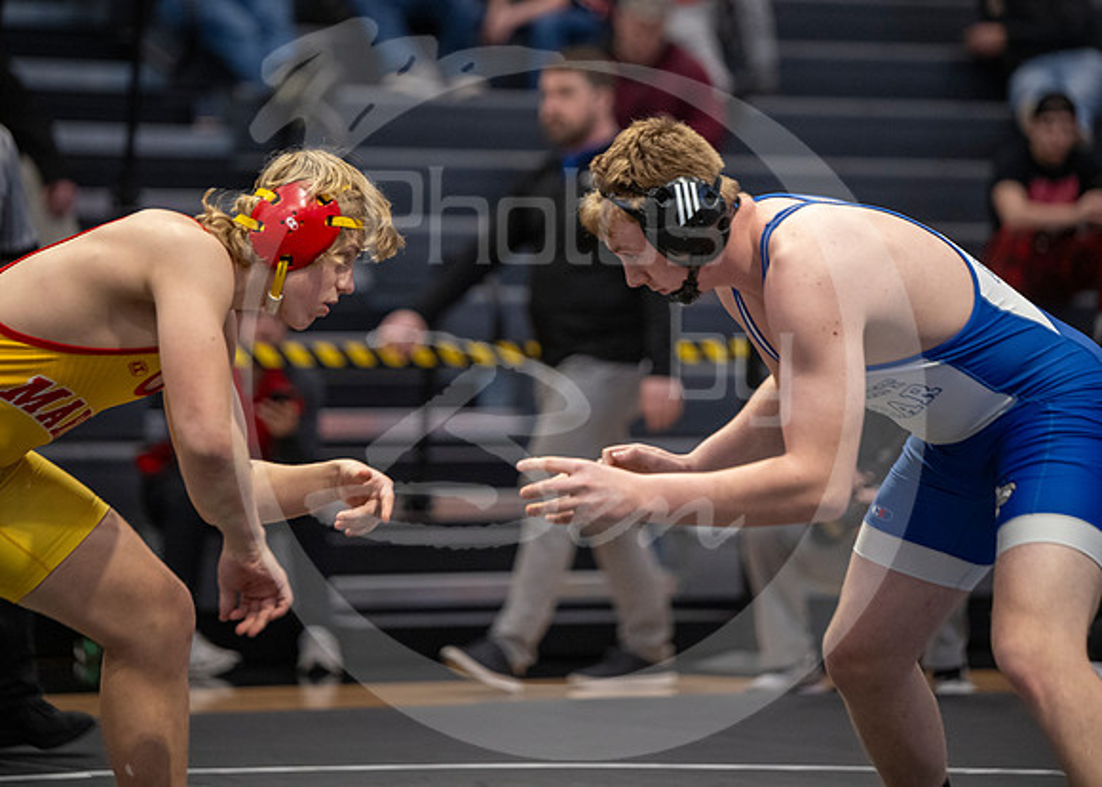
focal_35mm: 191
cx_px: 589
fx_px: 5984
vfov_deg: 7.5
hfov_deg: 10.5
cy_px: 352
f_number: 2.8
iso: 3200
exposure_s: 1/1000
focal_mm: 165
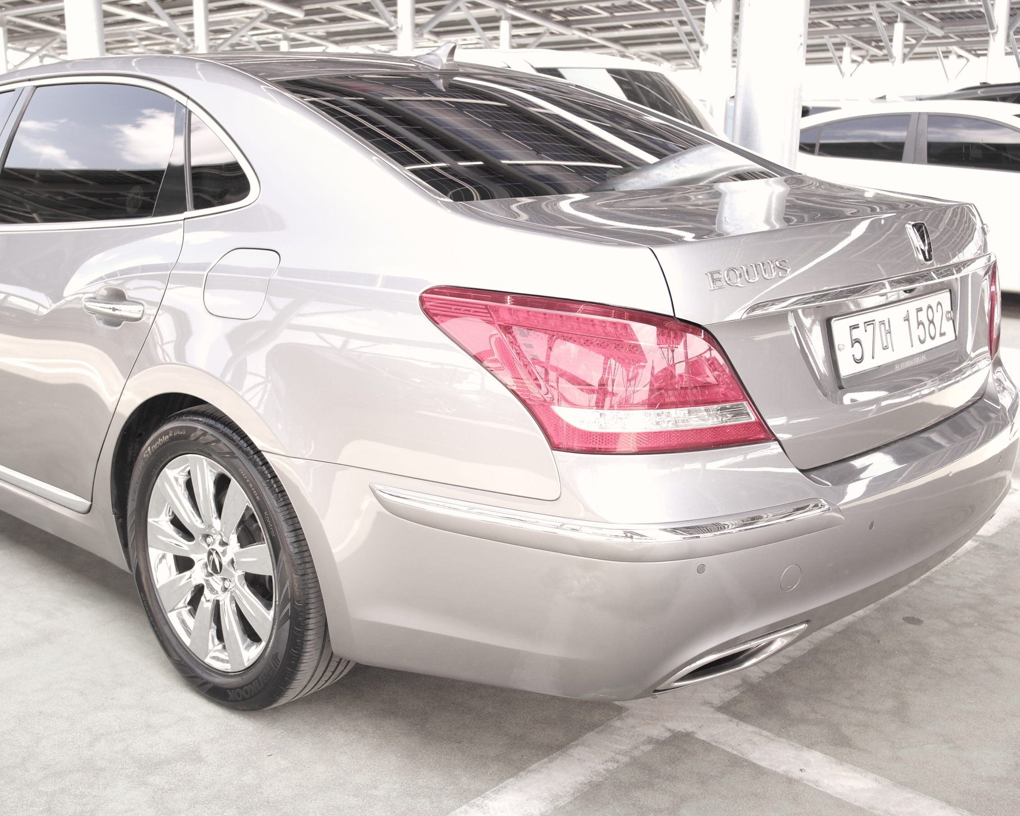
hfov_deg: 48.7
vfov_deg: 40.1
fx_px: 1117
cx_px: 390
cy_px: 406
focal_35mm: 37
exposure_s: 1/80
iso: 100
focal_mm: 20
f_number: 5.6
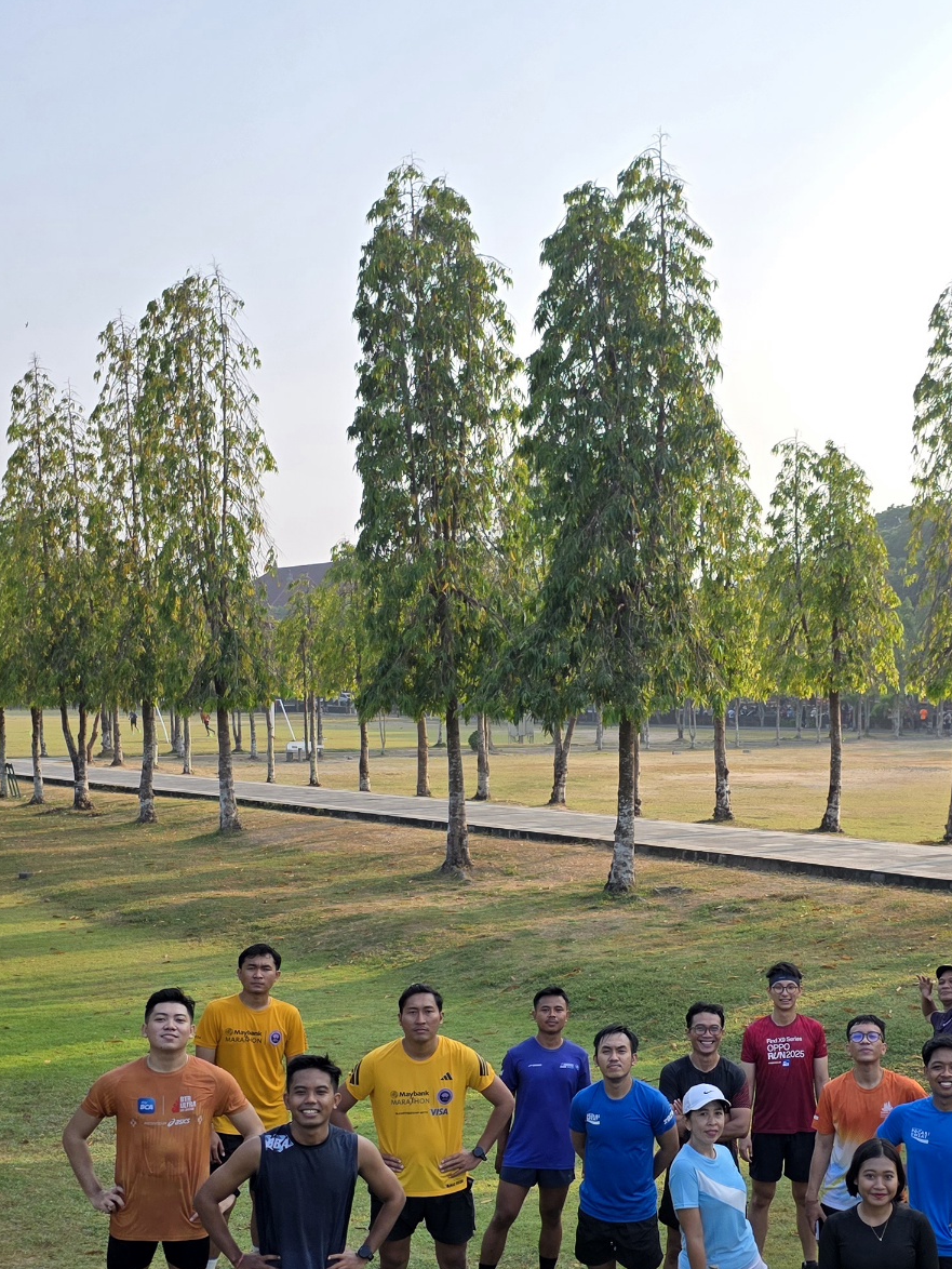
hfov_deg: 30.2
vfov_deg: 40.1
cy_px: 807
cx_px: 754
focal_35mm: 47
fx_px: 1723
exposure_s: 1/3333
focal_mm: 6.3
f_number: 1.7
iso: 80
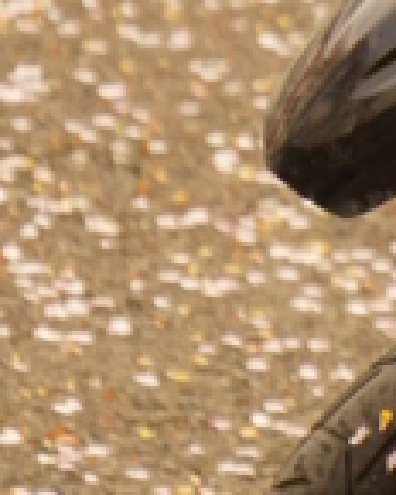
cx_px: 906
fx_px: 15221
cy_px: -259
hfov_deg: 1.5
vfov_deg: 1.9
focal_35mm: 1039
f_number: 5.6
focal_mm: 134
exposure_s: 1/250
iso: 250
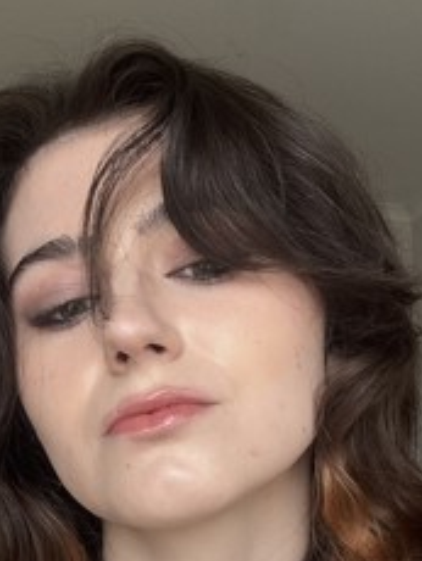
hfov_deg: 28.1
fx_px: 844
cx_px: 183
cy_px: 454
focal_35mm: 52
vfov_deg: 35.5
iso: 80
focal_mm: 2.69
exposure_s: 1/121
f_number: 1.9
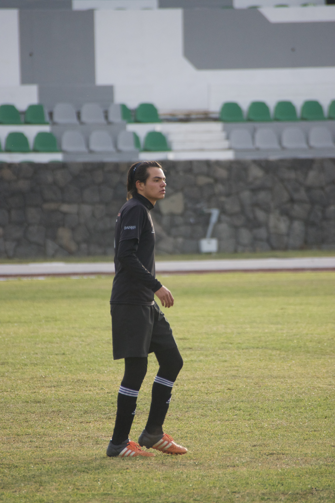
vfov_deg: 4.6
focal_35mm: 450
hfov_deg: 3.1
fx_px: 6281
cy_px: 252
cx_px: 168
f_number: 5.6
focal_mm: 300
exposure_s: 1/1000
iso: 800
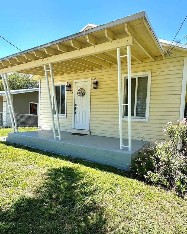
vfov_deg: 83.1
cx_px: 114
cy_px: 127
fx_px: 131
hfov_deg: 70.0
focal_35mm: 19
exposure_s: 1/658
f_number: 2.2
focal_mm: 2.22
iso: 40
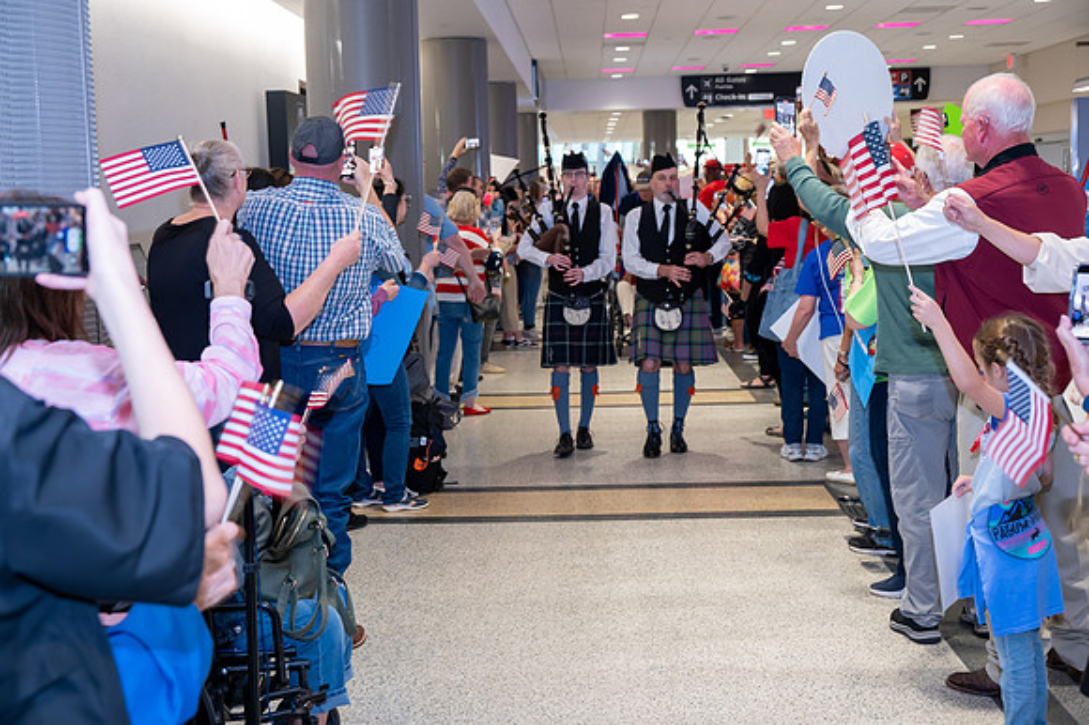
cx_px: 544
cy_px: 362
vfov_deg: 28.0
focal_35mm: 48
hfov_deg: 41.1
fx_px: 1451
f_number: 5.6
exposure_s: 1/40
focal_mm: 48
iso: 1800
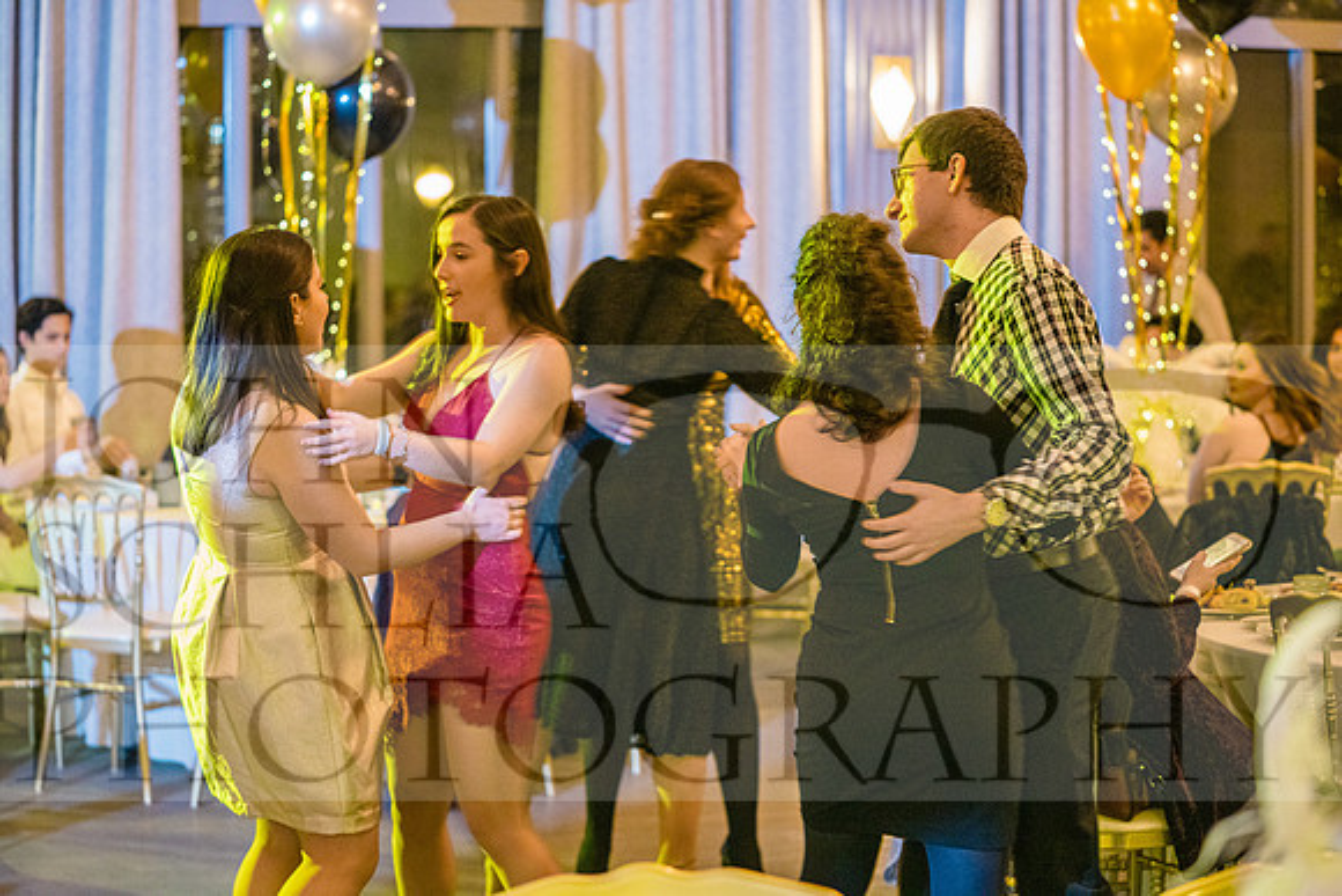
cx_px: 671
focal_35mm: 70
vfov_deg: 19.5
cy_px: 448
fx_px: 2610
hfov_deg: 28.8
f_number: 2.8
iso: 10000
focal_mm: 70
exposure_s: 1/30
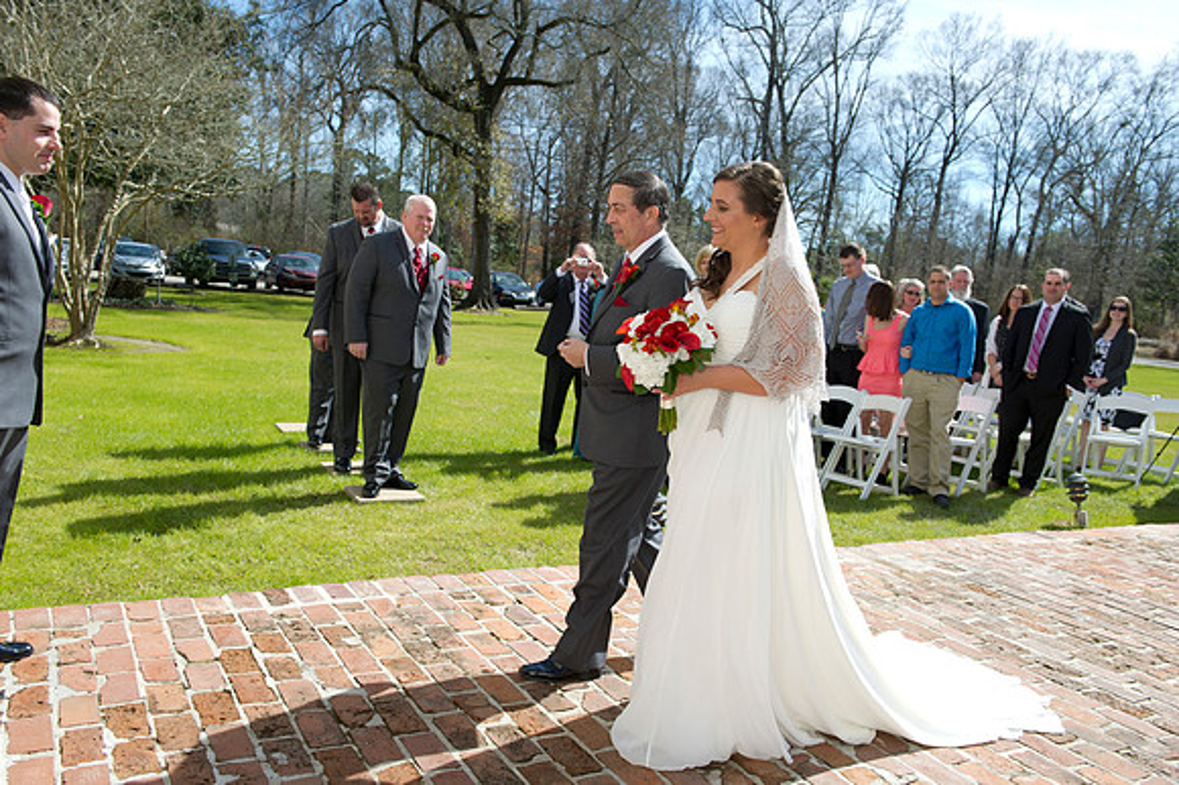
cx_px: 590
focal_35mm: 31
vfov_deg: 42.3
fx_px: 1015
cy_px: 392
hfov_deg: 60.3
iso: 100
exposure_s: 1/400
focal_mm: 31
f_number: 5.6
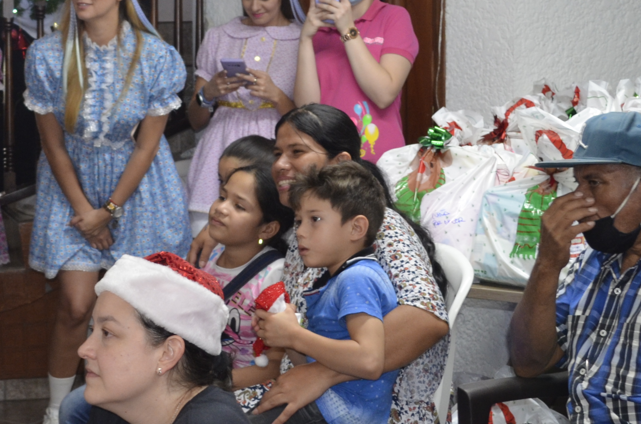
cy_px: 144
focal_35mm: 78
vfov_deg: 17.4
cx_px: 146
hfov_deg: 25.7
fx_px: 1386
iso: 560
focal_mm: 20
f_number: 3.8
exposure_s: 1/60
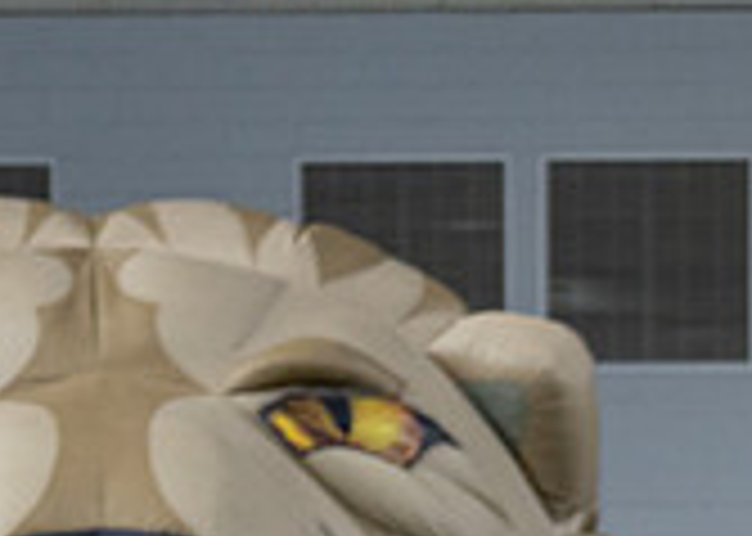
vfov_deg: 2.0
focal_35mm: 729
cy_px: 1106
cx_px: 571
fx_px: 15557
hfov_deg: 2.8
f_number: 1.8
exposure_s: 1/1250
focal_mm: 135
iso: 1250
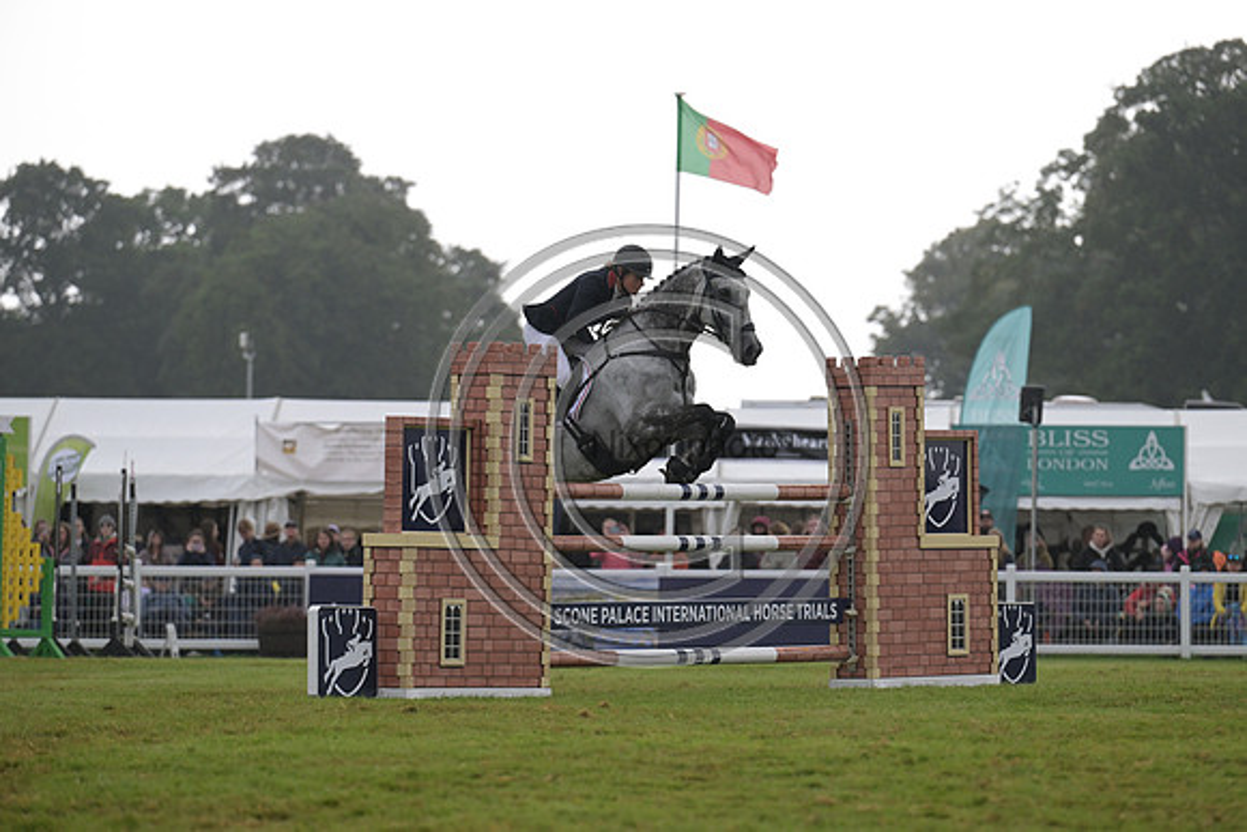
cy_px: 416
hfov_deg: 10.3
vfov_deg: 6.9
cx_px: 624
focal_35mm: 200
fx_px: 6929
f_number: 4.5
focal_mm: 200
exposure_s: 1/1250
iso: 1100
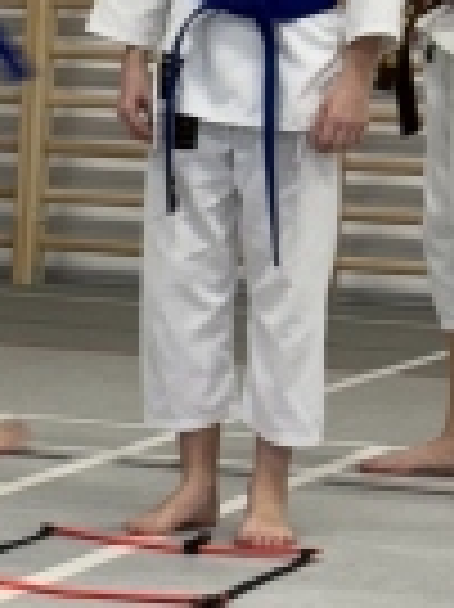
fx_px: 3731
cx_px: -360
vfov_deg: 9.3
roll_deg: -3.7
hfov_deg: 6.8
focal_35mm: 213
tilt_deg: -5.6
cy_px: 347
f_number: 1.78
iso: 50
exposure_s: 1/50
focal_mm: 6.86
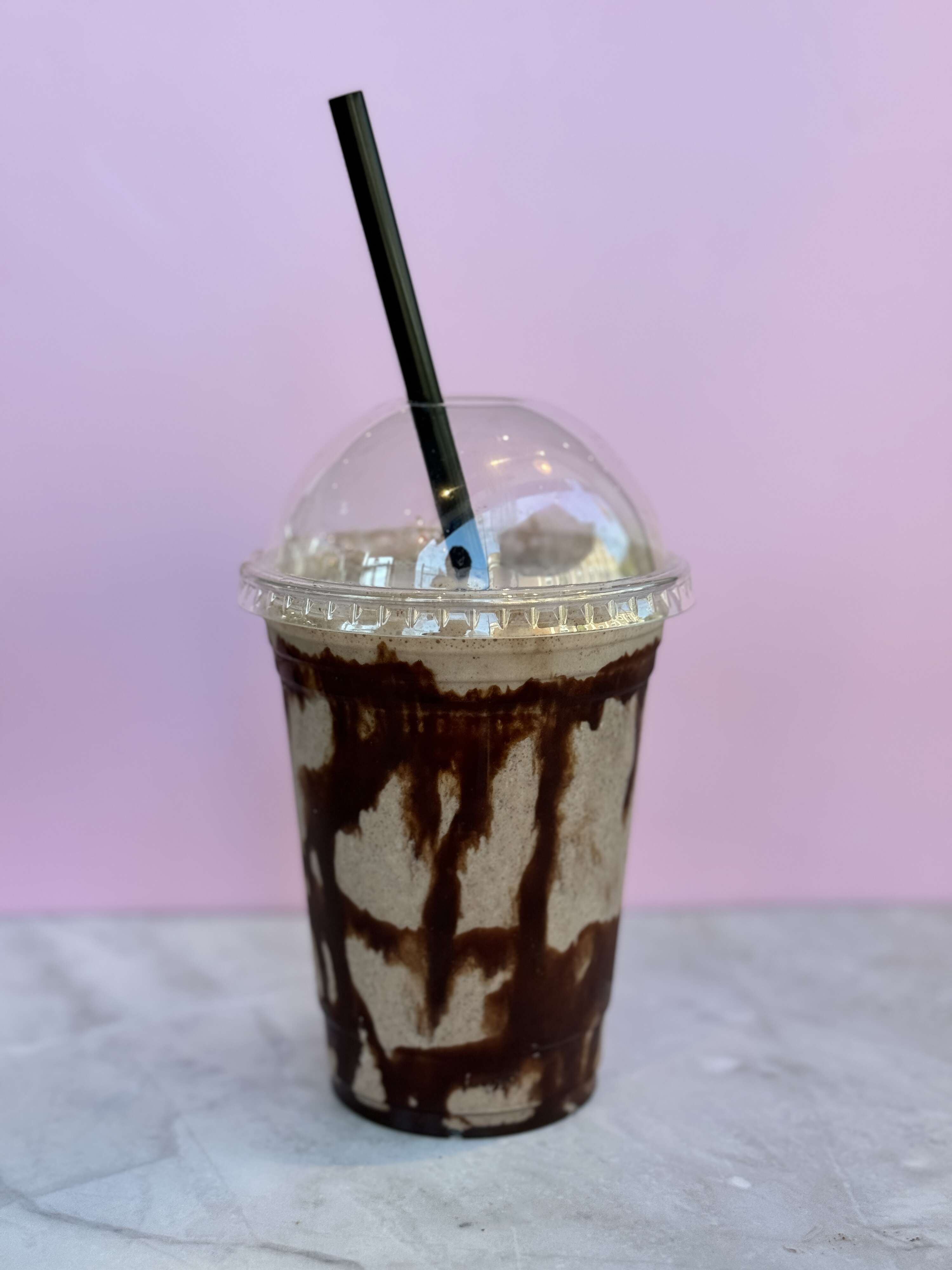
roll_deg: +0.3
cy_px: 635
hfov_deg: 30.3
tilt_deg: -12.5
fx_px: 1760
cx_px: 476
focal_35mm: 48
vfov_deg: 39.7
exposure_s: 1/340
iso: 64
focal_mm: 6.76
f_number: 1.78
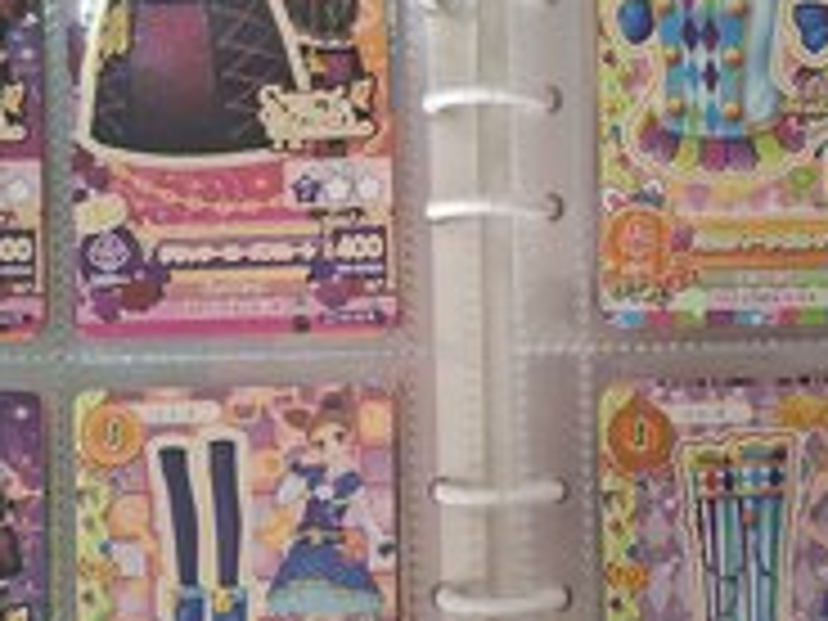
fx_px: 1196
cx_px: 490
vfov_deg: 29.1
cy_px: 351
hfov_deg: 38.1
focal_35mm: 50
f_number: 1.8
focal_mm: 5.54
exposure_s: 1/60
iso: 200
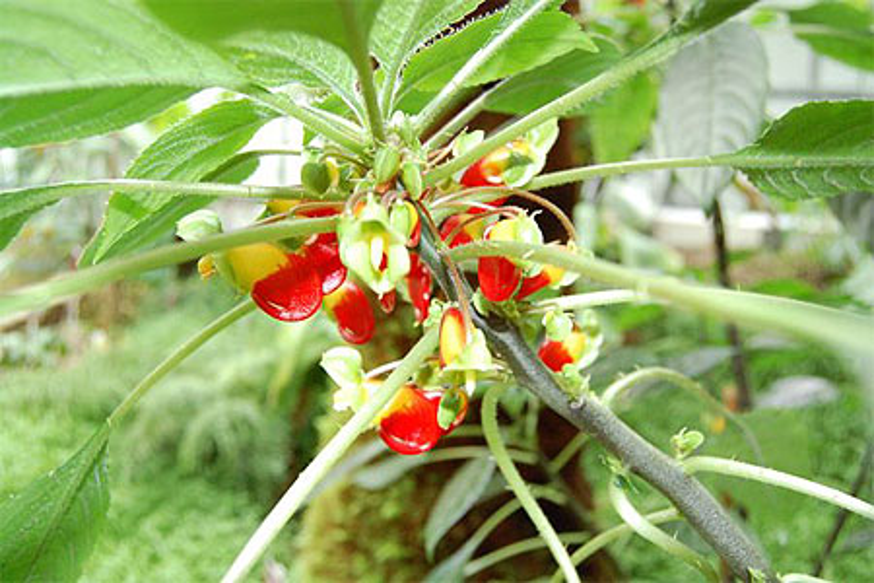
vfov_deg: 43.6
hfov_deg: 61.9
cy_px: 292
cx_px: 437
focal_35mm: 30
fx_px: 728
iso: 1600
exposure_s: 1/100
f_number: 5
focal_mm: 20
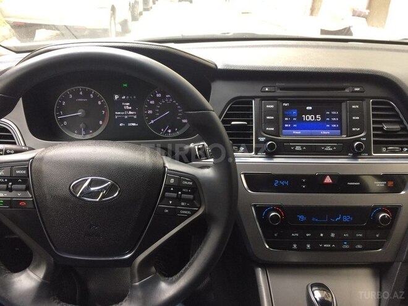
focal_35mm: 29
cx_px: 204
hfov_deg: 61.7
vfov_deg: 48.2
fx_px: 342
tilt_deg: -25.8
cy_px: 153
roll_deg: -4.4
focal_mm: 4.15
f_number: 2.2
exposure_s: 1/33
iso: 64
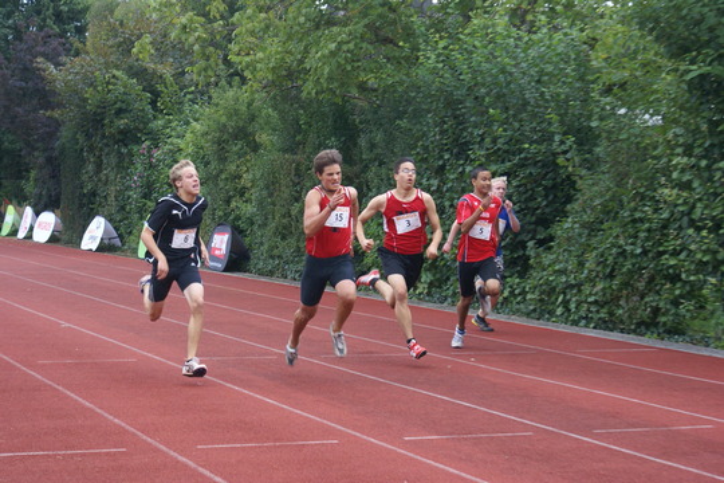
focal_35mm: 105
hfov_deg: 19.5
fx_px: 2112
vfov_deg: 13.0
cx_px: 362
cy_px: 242
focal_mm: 70
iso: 640
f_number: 5.6
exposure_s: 1/250
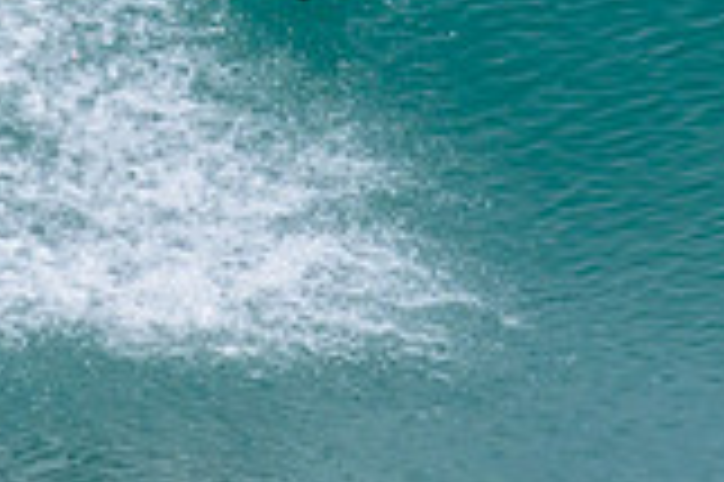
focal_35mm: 3952
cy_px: -211
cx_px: 213
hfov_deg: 0.5
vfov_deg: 0.3
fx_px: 79397
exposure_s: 1/2000
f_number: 11
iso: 560
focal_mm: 800
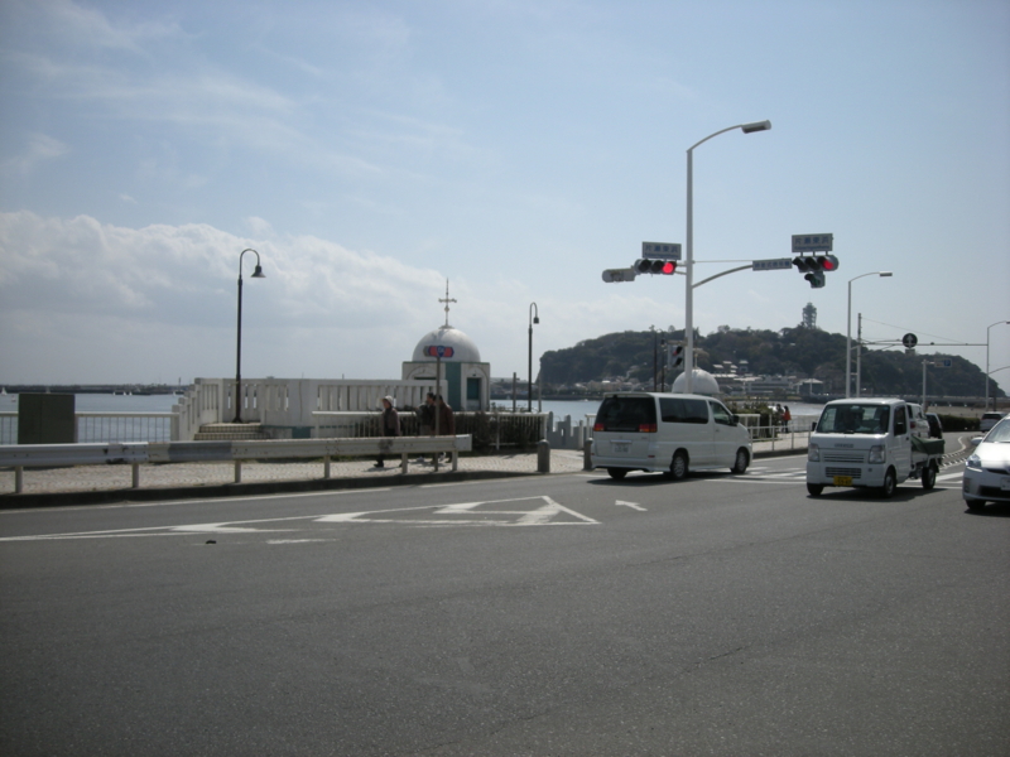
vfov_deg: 40.7
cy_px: 378
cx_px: 505
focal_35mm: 35
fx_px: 1021
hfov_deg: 52.6
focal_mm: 5.7
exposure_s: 1/620
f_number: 5.7
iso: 64
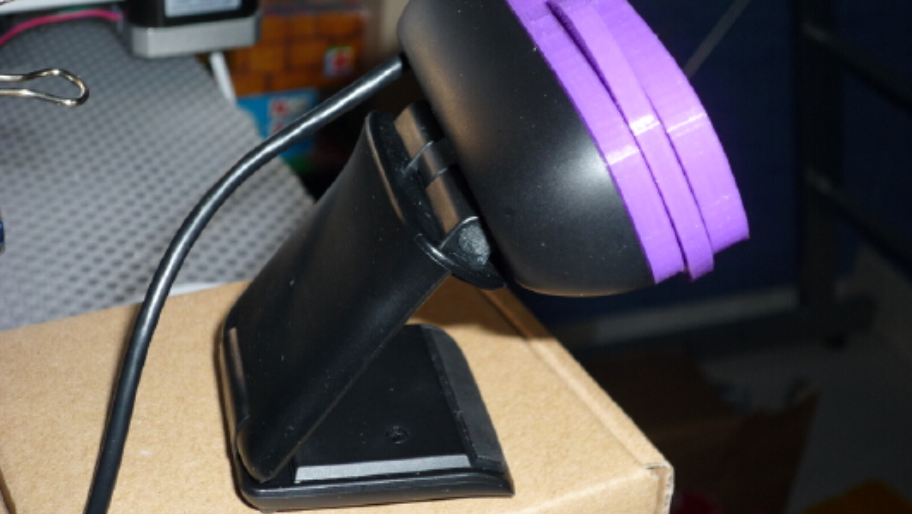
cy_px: 223
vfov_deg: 20.7
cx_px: 456
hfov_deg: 36.0
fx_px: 1403
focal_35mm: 58
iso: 100
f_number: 4.3
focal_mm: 9.3
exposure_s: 1/40
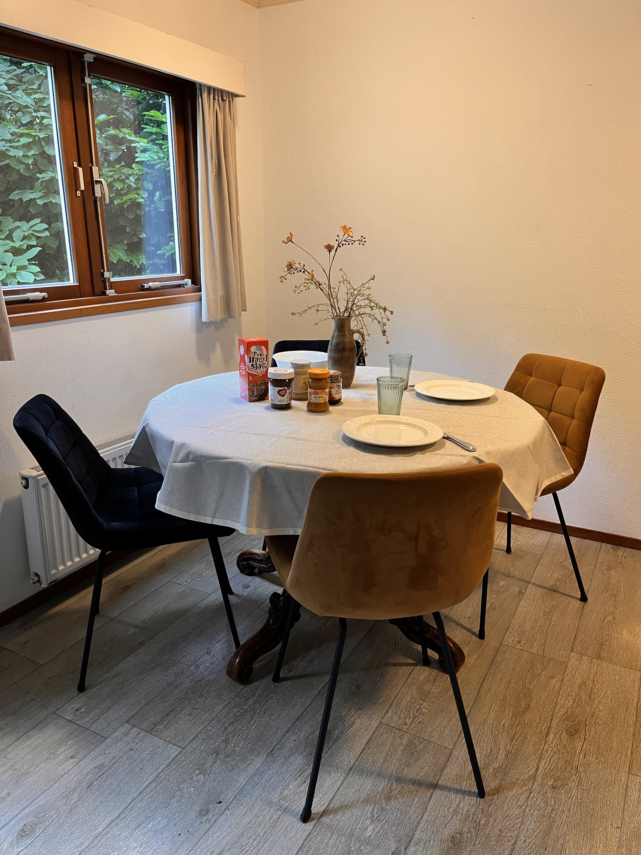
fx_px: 642
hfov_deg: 53.1
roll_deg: +0.3
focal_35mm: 26
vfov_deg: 67.3
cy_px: 428
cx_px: 320
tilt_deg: -17.2
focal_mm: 5.1
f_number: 1.6
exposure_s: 1/50
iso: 200
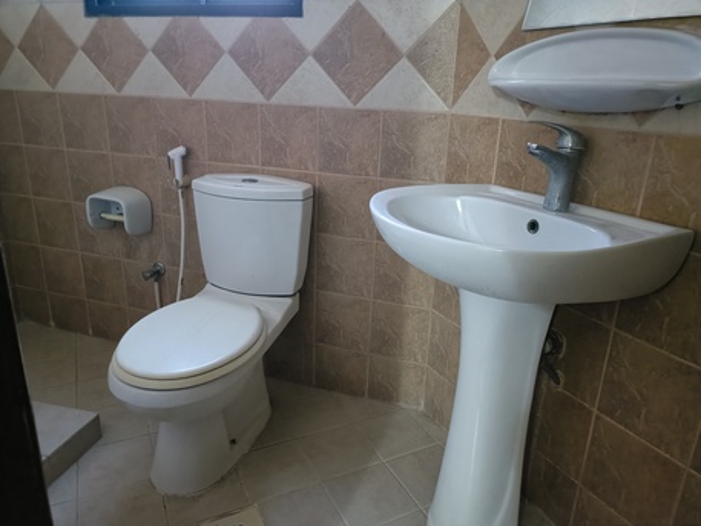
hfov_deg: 69.4
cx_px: 350
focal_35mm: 25
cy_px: 263
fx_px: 506
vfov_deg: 54.9
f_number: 1.7
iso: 9250
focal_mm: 4.7
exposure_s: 1/50
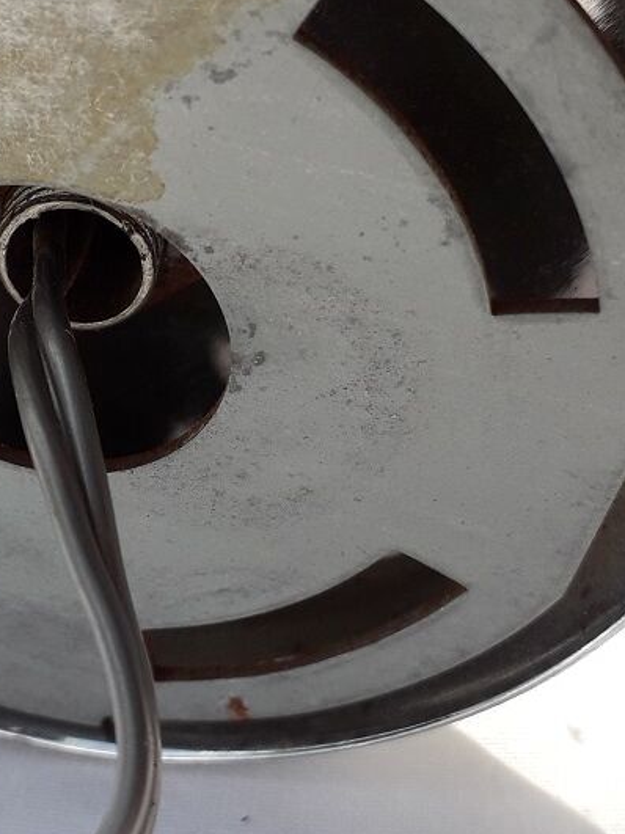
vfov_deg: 30.7
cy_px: 356
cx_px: 103
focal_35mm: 63
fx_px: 1517
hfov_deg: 22.9
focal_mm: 3.6
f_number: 1.9
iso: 40
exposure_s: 1/800
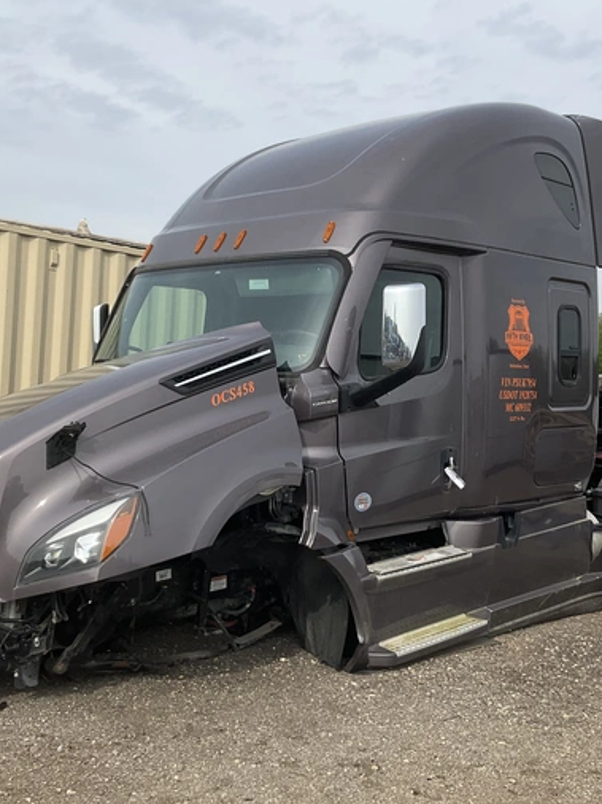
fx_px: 998
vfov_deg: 43.9
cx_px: 318
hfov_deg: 33.6
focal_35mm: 43
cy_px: 406
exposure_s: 1/1675
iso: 25
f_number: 1.8
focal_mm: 3
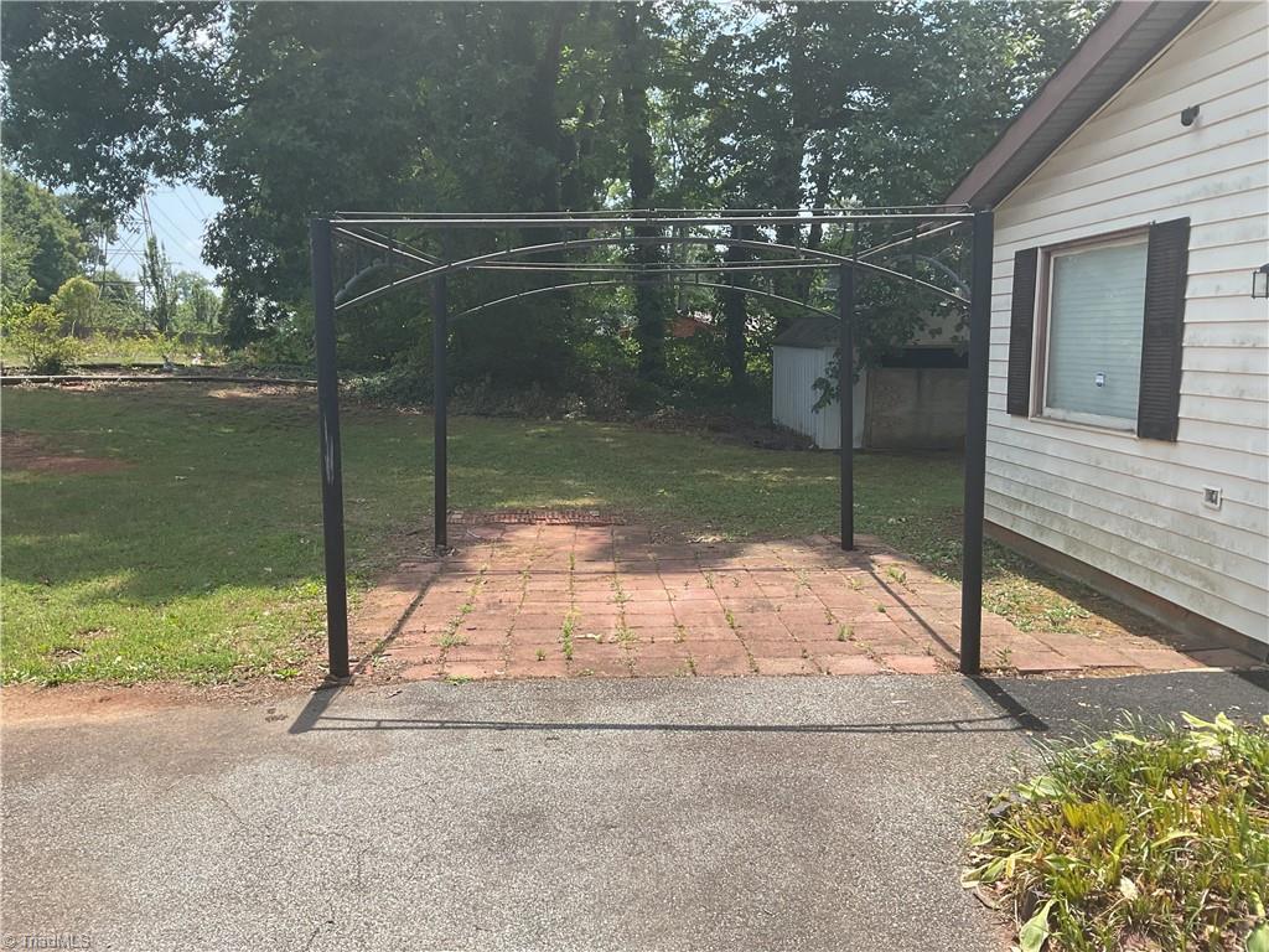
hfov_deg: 61.7
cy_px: 476
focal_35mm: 29
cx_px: 634
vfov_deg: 48.2
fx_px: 1063
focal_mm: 3
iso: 16
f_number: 1.8
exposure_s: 1/1055
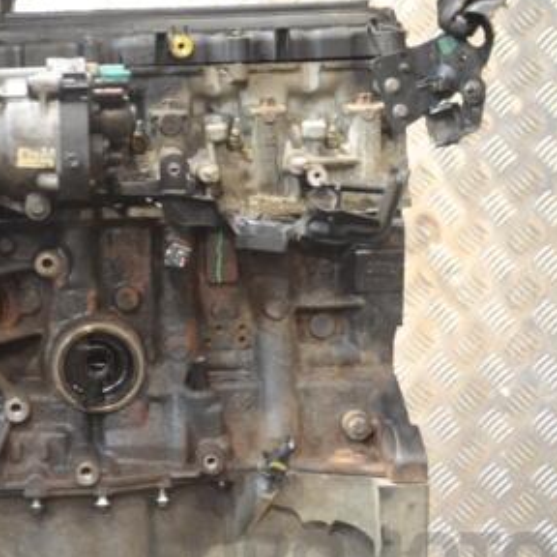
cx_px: 110
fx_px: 1691
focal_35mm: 93
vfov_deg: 18.7
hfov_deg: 18.5
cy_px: 304
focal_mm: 35
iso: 2800
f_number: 5
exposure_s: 1/30
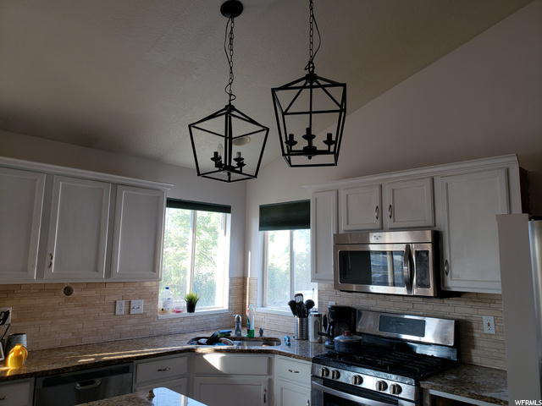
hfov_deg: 67.3
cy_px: 203
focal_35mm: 26
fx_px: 407
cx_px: 271
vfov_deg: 53.1
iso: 50
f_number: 2.4
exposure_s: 1/60
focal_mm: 4.3
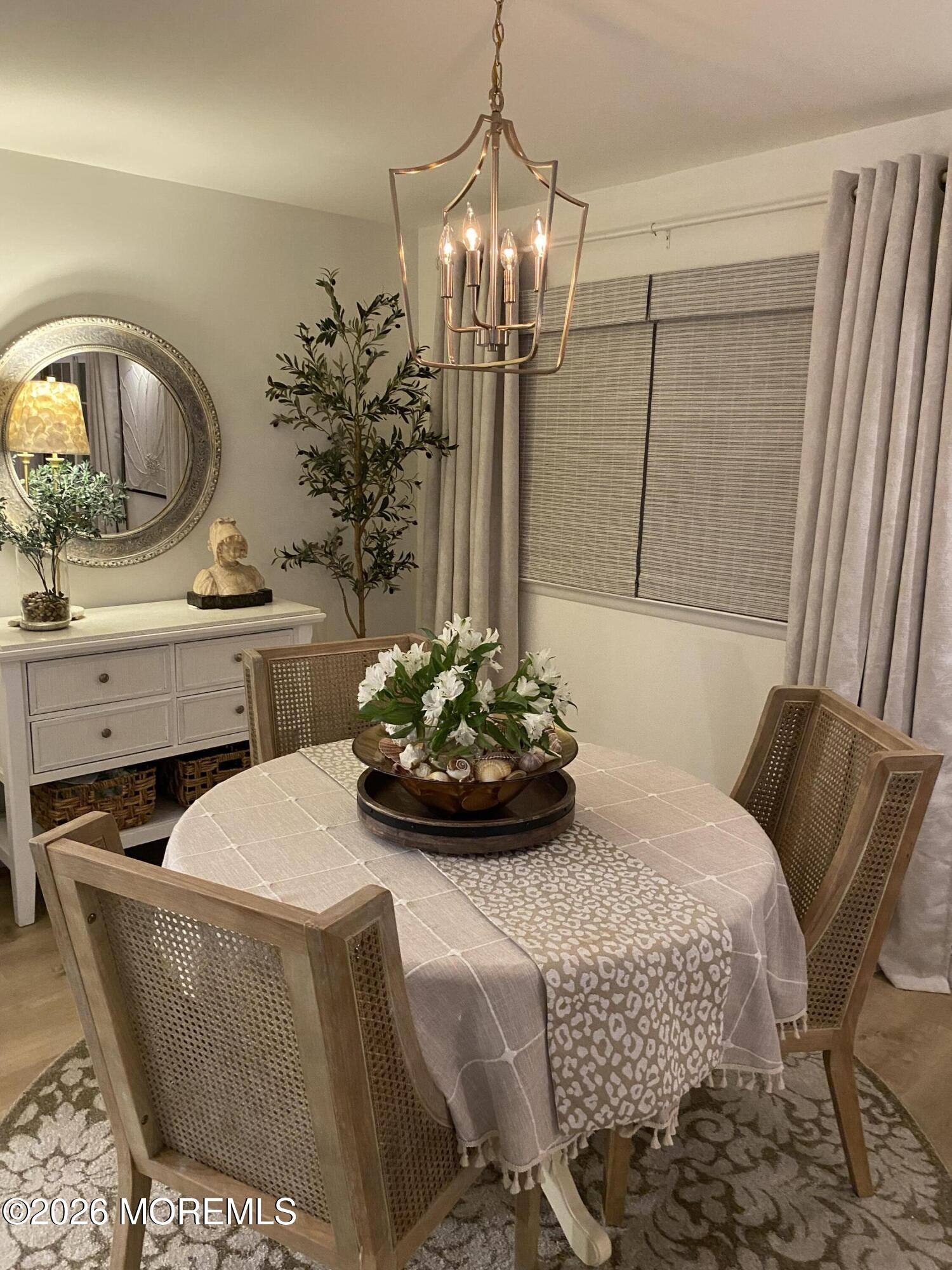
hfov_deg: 53.1
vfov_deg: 67.3
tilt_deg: -8.5
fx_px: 953
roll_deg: +0.1
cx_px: 476
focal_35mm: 26
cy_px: 635
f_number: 1.8
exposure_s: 1/40
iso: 400
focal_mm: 4.25
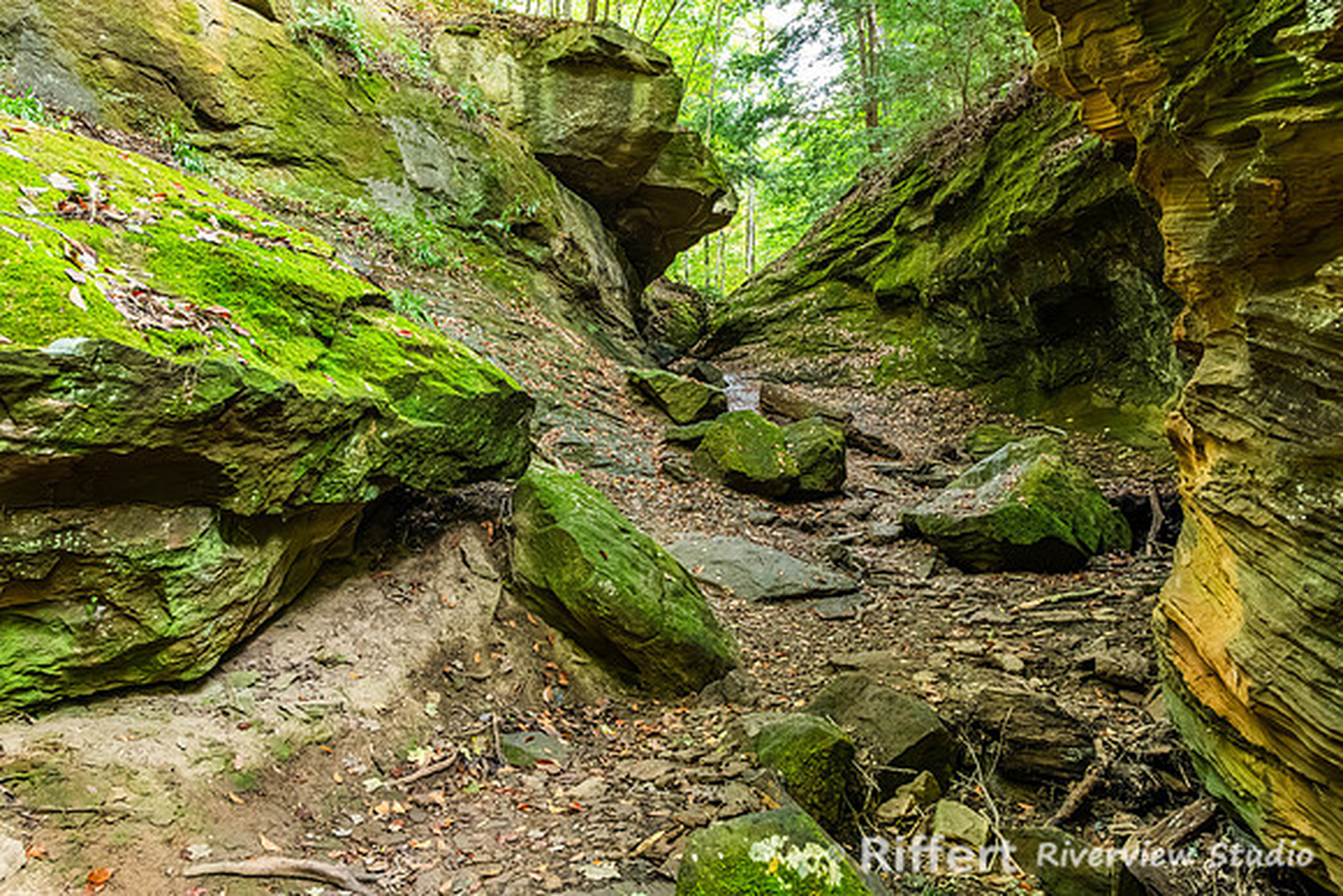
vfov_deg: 53.2
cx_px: 672
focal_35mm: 24
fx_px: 896
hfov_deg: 73.7
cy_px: 448
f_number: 5
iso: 6400
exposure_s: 1/125
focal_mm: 24
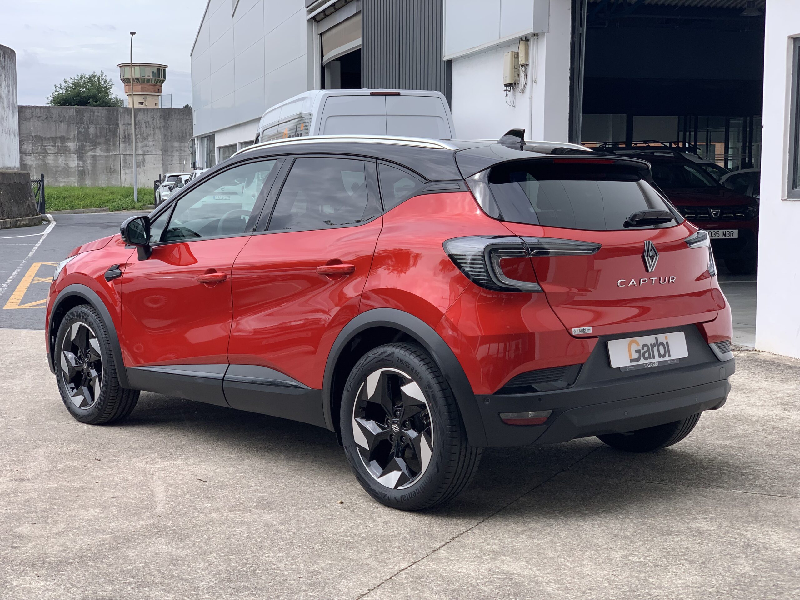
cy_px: 300
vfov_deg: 28.0
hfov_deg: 36.8
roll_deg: -0.7
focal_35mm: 52
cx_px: 400
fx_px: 1202
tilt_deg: -5.9
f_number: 2.4
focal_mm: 6
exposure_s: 1/516
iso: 16
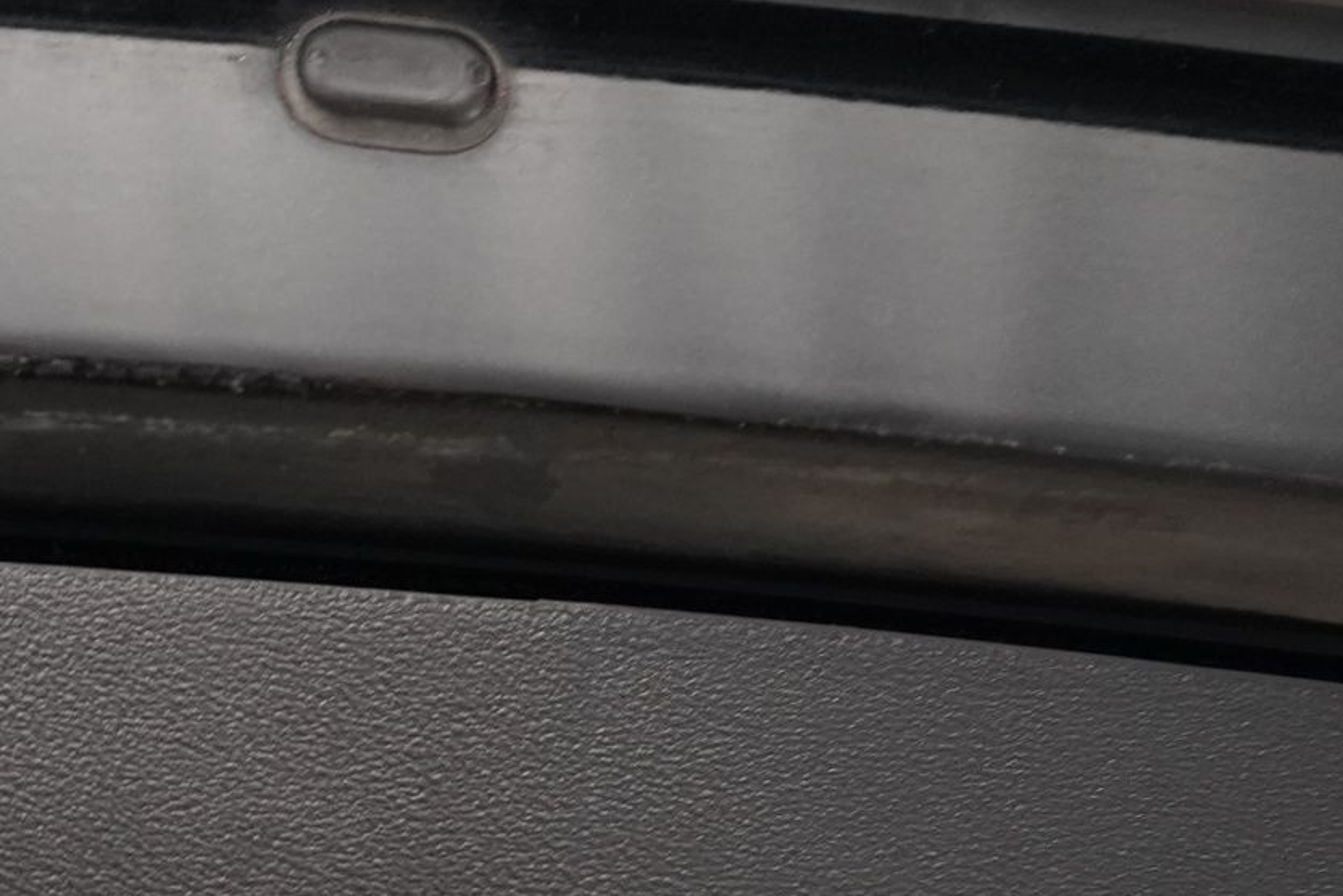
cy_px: 1135
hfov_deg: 23.5
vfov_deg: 15.6
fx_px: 3135
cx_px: 106
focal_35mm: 84
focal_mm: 28
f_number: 3.5
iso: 3200
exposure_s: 1/60
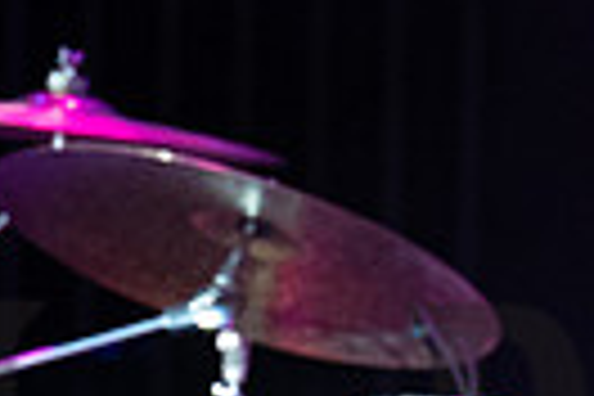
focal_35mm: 1323
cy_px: 596
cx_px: 243
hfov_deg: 1.6
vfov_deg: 1.0
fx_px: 21828
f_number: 5.6
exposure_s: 1/160
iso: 3200
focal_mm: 200
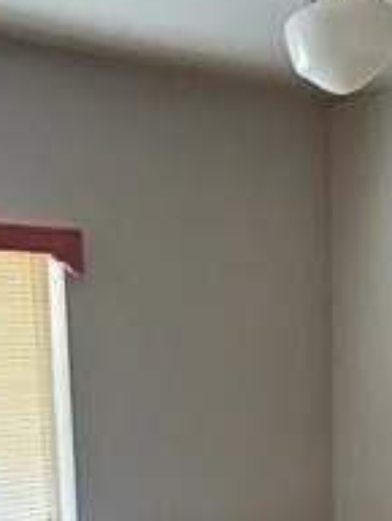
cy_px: 586
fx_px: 1041
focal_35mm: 69
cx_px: 224
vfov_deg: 25.8
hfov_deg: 21.3
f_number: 2.2
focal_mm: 2.2
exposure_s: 1/30
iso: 320
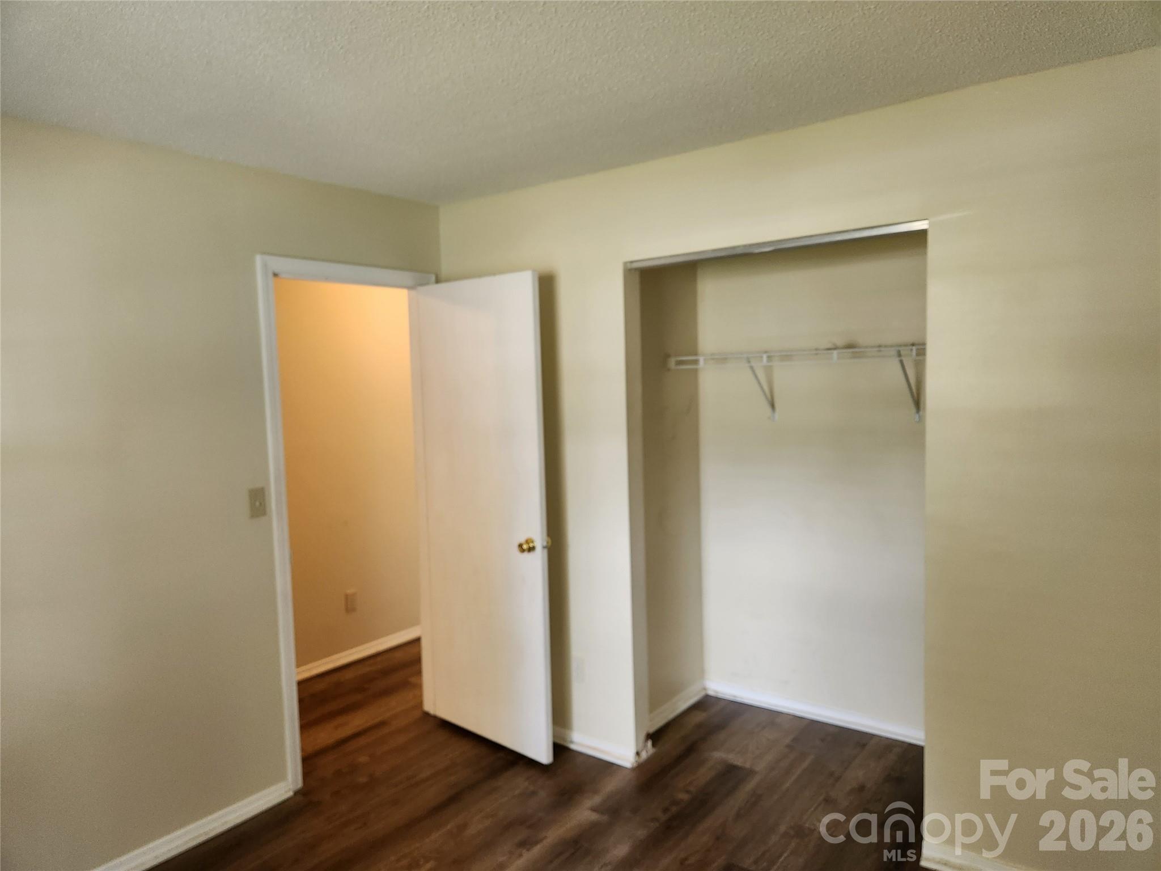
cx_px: 580
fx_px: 771
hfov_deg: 73.9
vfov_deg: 58.9
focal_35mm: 23
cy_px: 436
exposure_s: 1/120
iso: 250
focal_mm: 5.4
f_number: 1.8
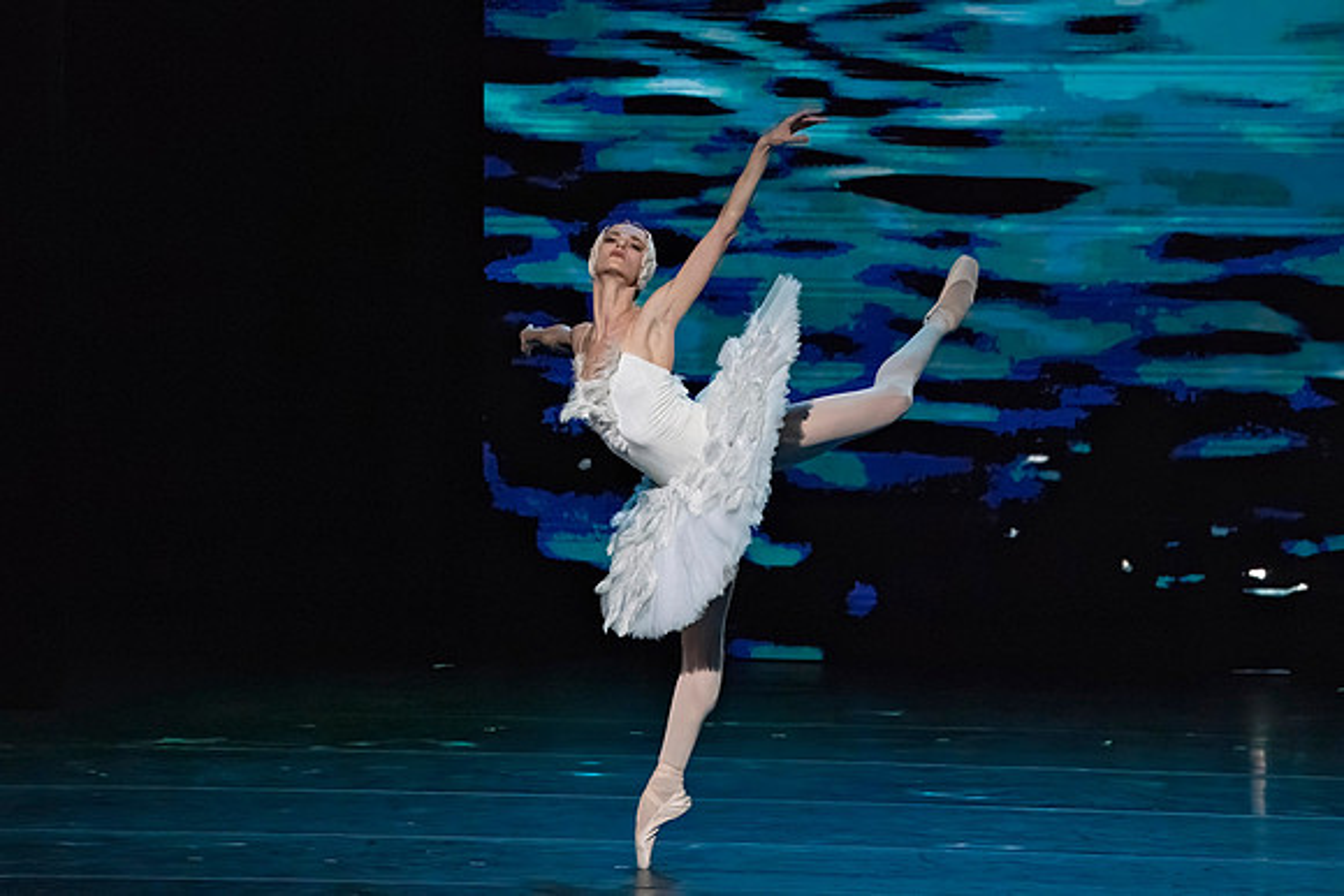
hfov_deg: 5.8
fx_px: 13207
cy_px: 393
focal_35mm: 354
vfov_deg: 3.9
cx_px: 584
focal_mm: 309
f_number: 5.6
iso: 10000
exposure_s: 1/400
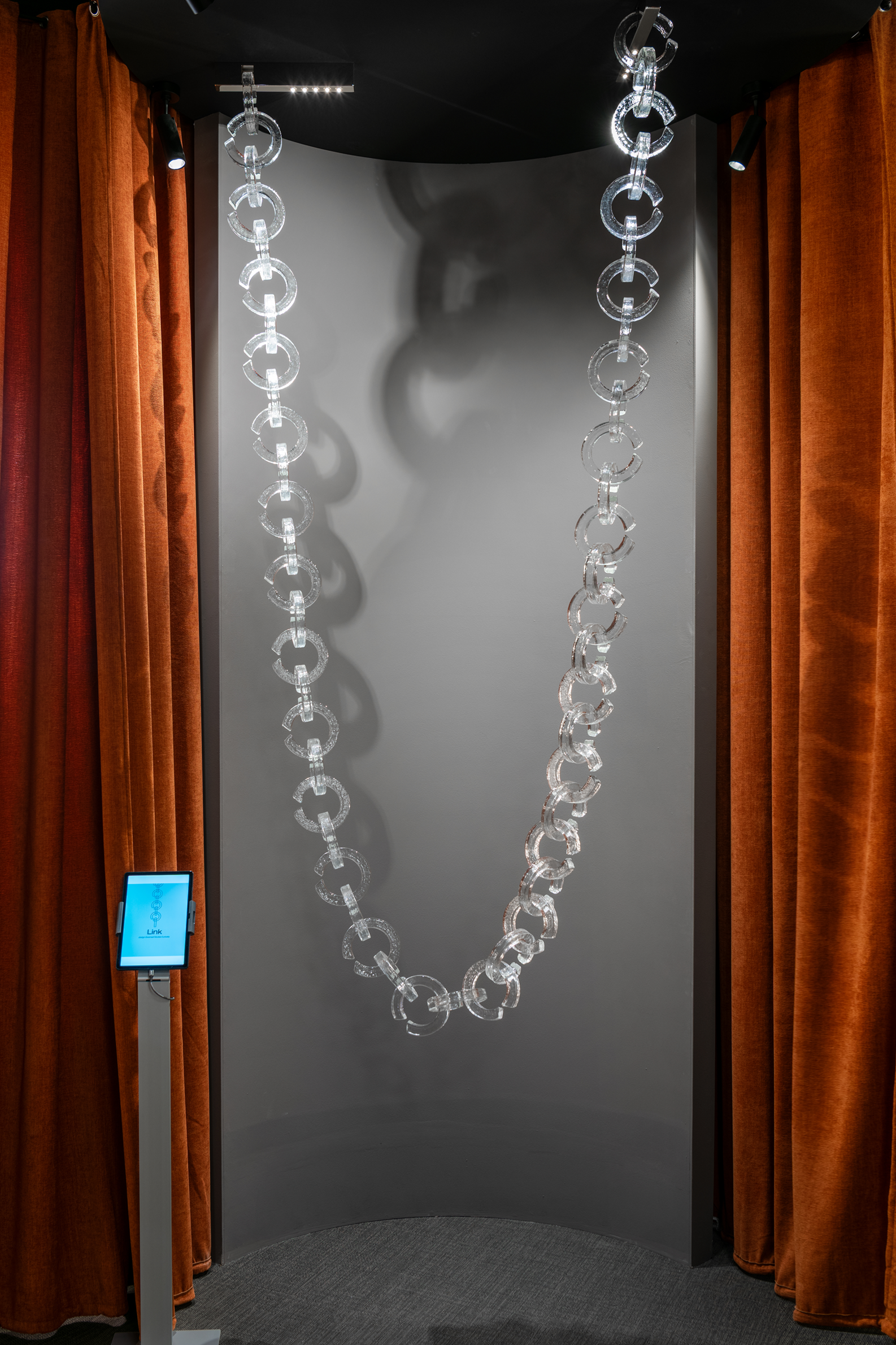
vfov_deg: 57.2
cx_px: 437
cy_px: 686
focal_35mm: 33
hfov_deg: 40.0
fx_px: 1232
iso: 100
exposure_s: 1/4
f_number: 7.1
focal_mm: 32
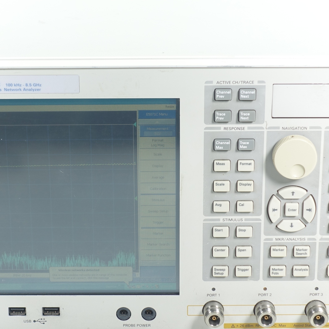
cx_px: 146
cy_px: 162
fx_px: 1043
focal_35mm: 97
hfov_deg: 17.9
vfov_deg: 17.9
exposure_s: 1/80
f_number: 2.8
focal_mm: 21.39
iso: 125
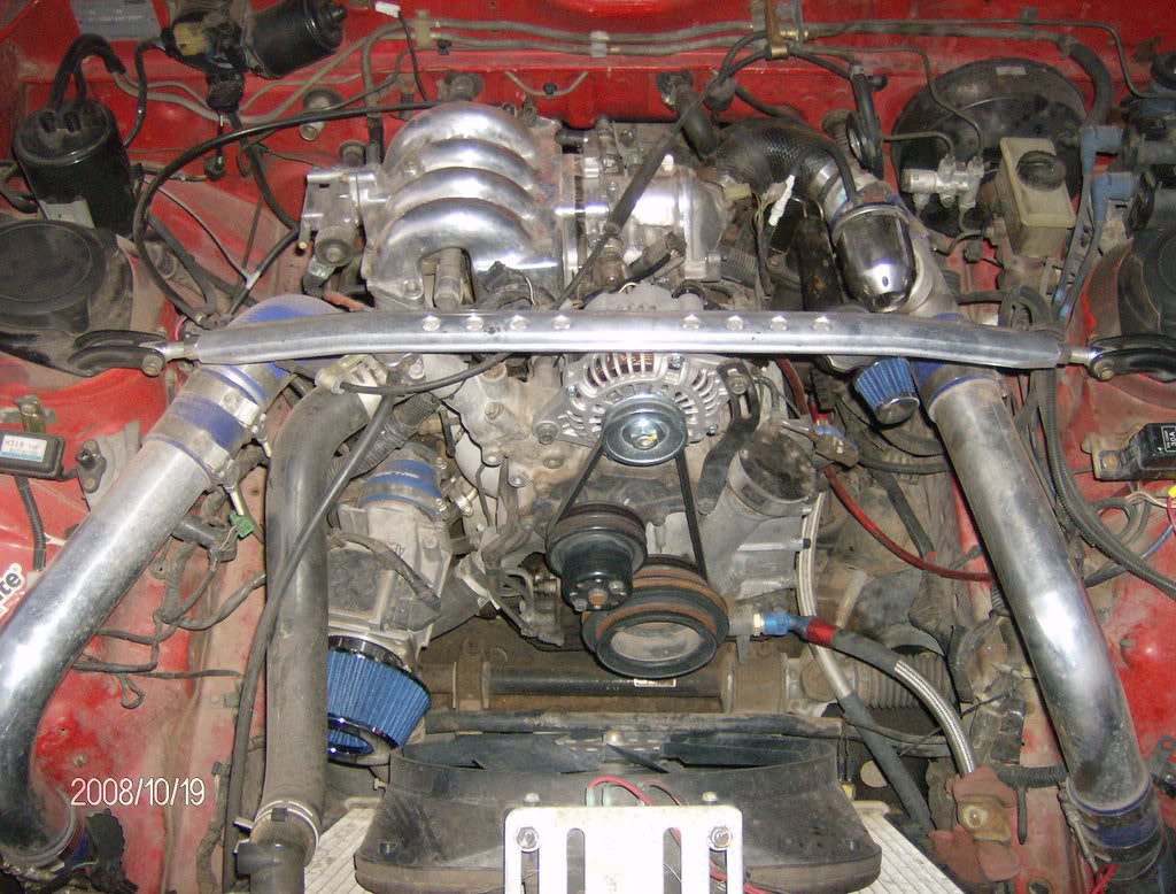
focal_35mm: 36
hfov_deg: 51.1
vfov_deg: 40.0
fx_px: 1229
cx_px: 588
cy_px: 447
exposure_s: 1/60
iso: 200
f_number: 2.8
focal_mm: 6
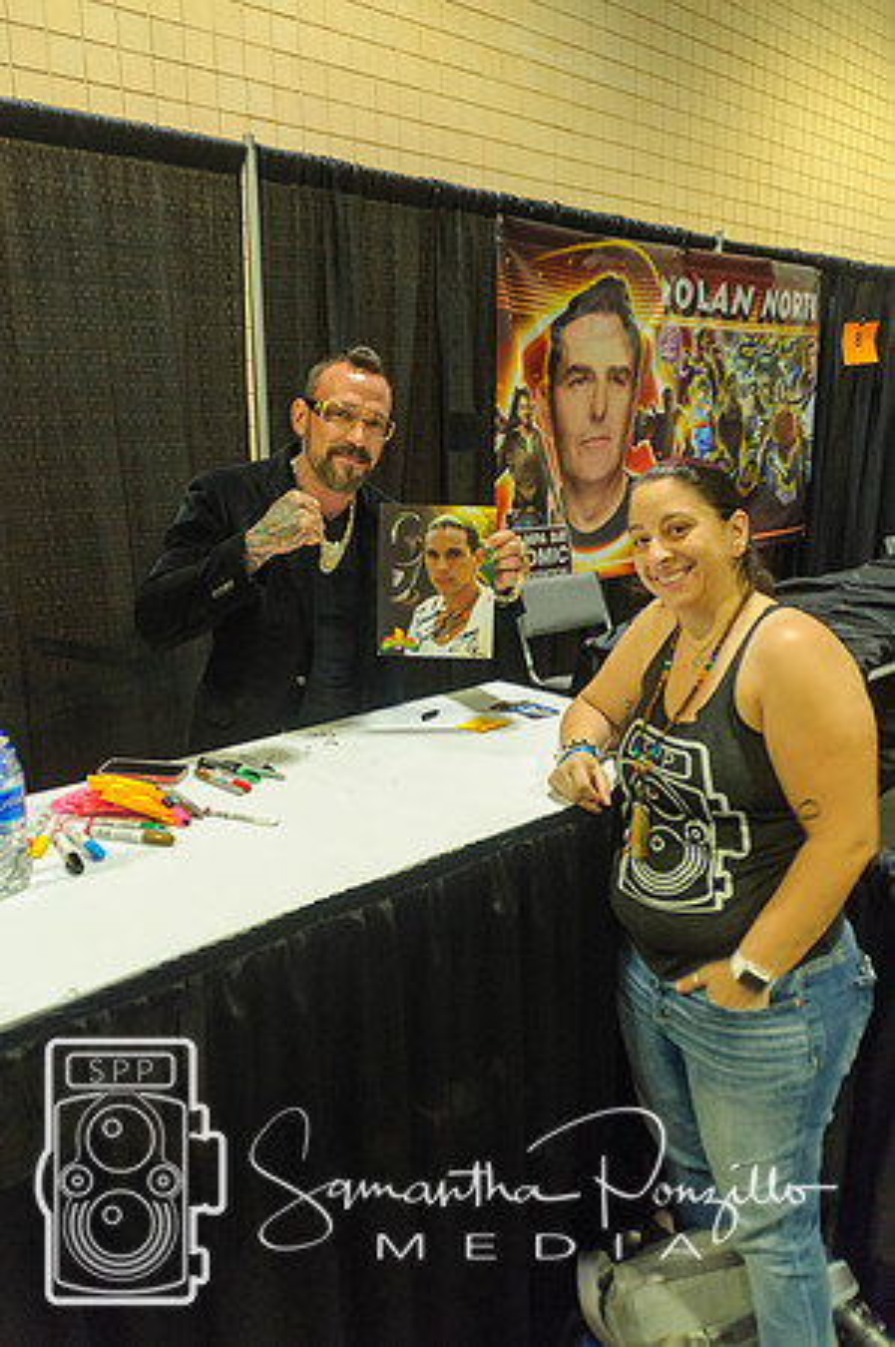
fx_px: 1009
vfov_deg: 67.4
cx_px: 448
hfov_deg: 47.8
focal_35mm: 27
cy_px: 674
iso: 800
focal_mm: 18
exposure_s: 1/50
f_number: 3.5
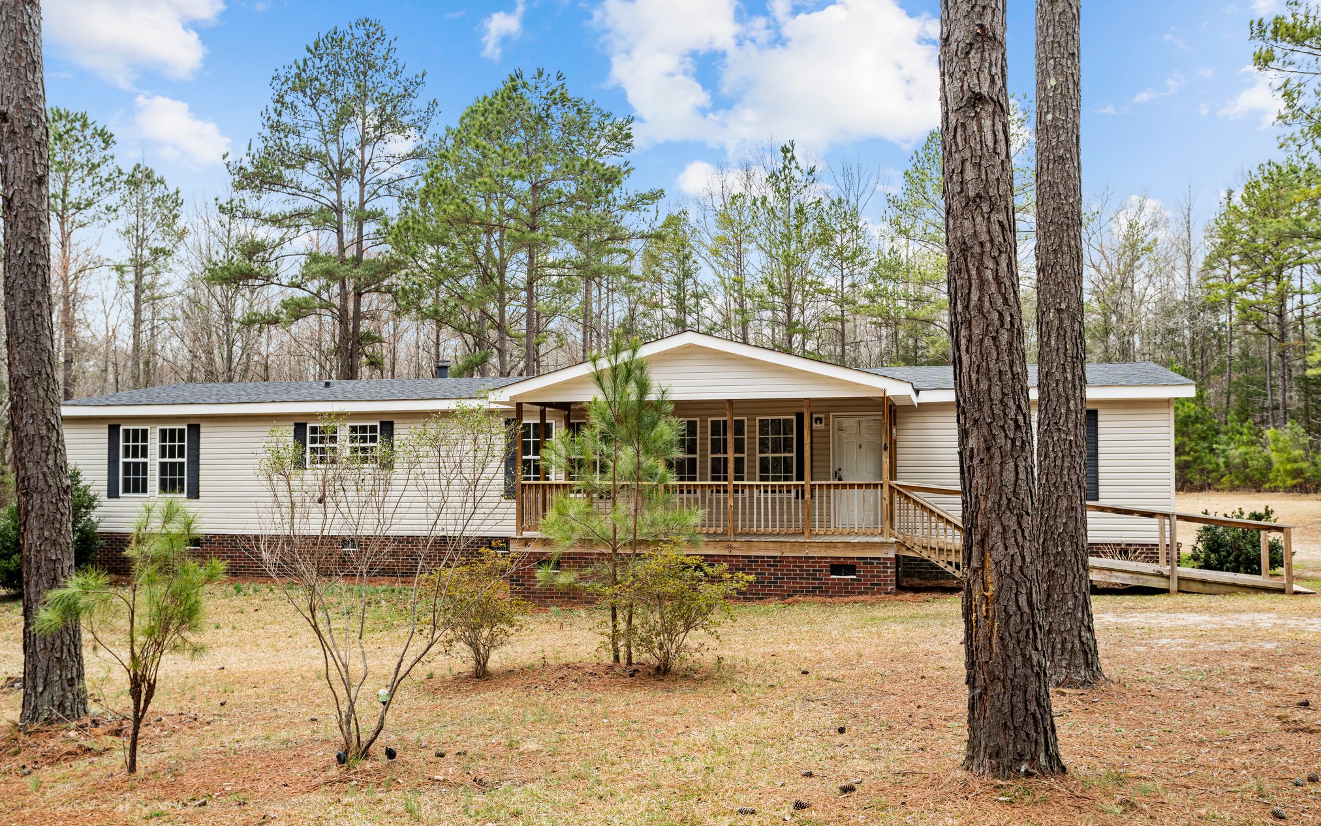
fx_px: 1188
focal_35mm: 33
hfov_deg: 58.1
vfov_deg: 38.3
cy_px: 432
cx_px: 665
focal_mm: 32
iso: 100
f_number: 7.1
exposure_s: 1/80
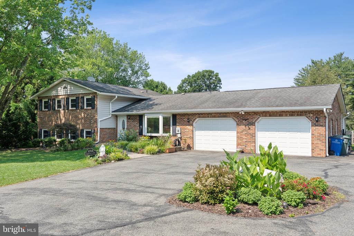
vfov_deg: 42.3
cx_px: 177
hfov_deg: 60.3
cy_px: 118
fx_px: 305
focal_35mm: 31
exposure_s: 1/500
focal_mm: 31
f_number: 7.1
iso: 200
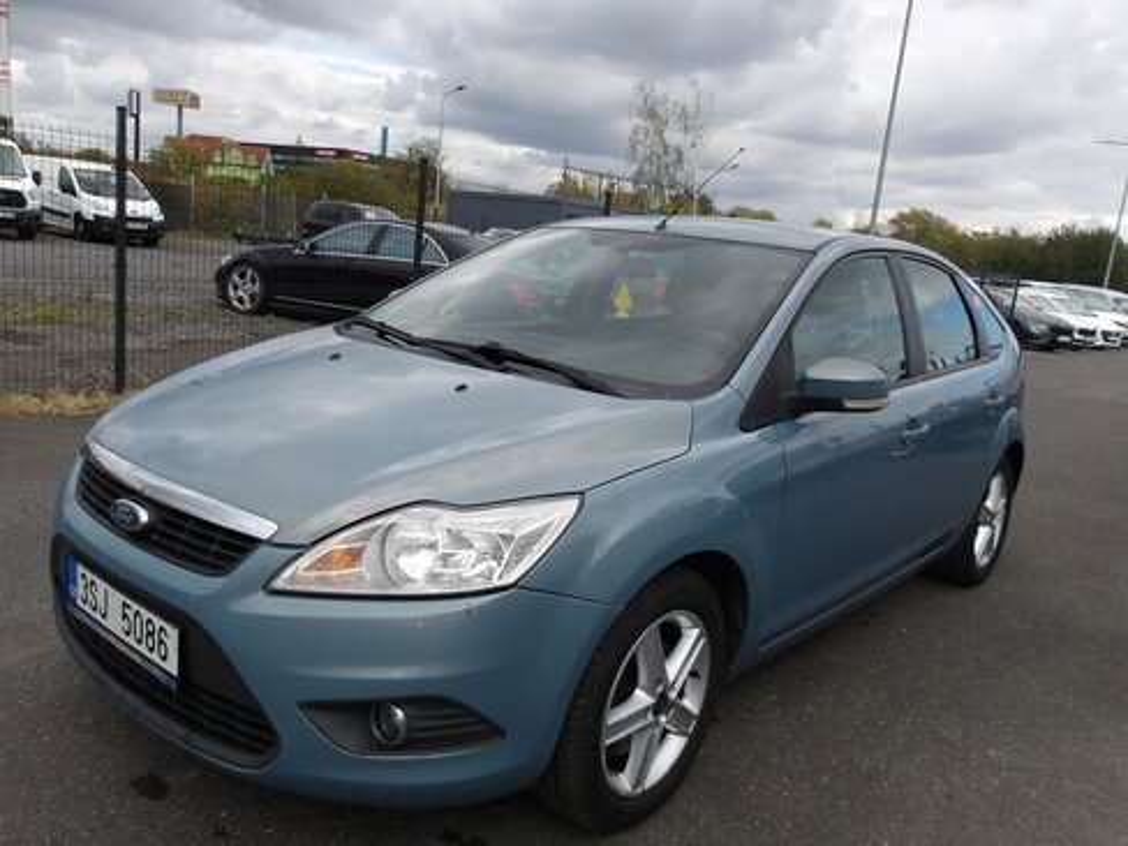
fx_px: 880
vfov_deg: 51.4
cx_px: 564
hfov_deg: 65.3
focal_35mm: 27
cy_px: 423
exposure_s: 1/912
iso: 100
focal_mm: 4.9
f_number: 3
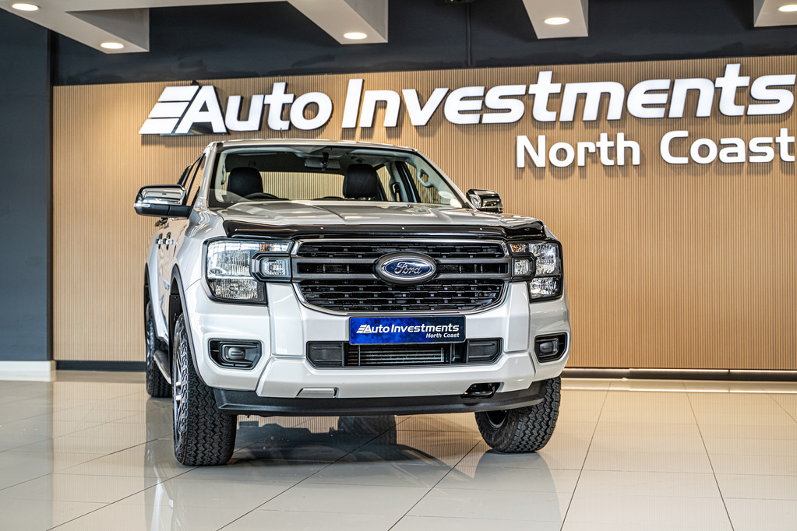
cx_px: 398
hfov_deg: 39.6
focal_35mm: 50
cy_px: 266
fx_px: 1107
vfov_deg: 27.0
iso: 640
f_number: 4
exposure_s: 1/125
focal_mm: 50
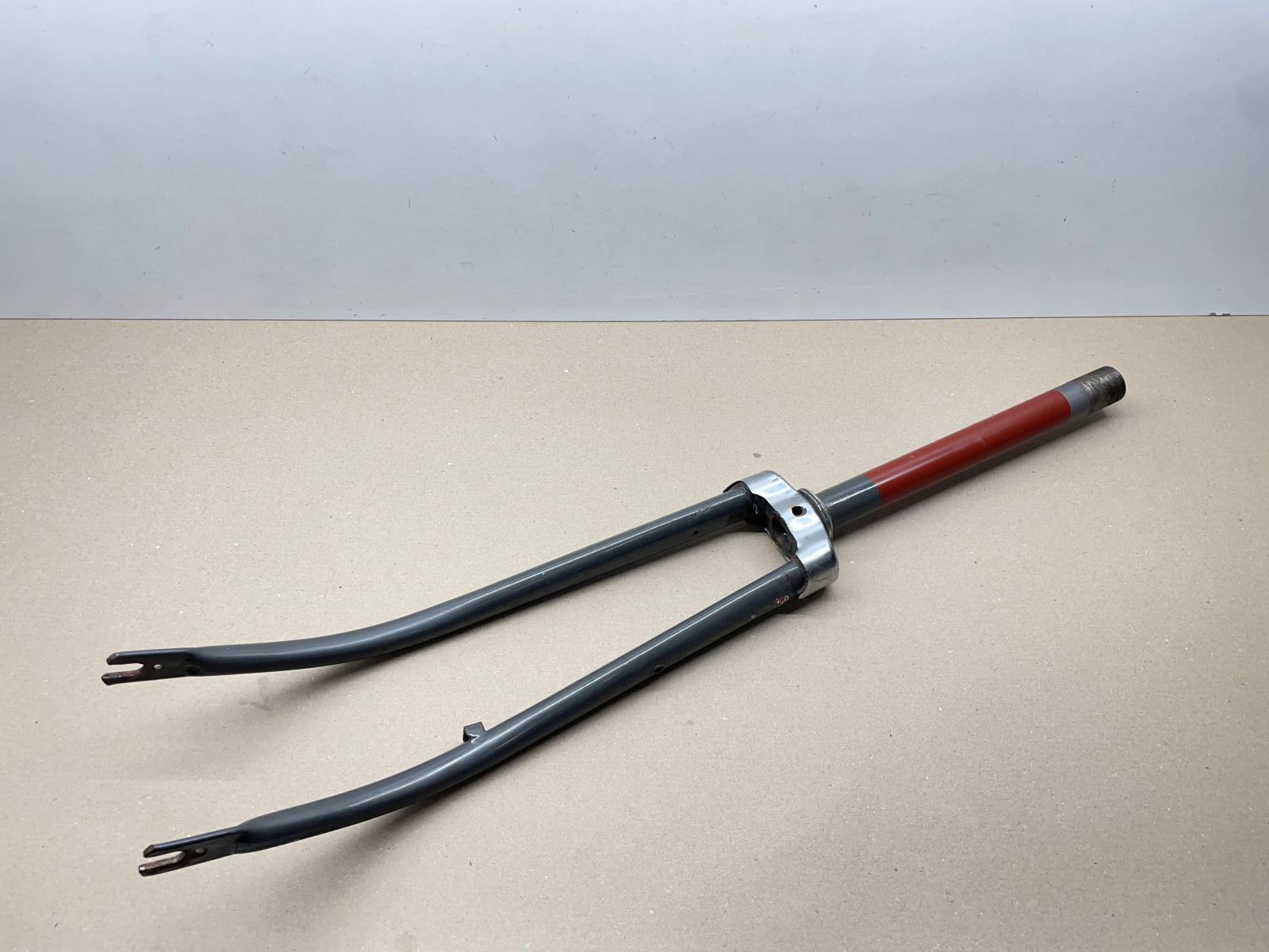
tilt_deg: -51.6
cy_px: 476
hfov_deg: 67.3
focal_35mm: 26
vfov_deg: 53.1
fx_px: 953
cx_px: 634
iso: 64
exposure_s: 1/100
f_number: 1.6
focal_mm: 4.2
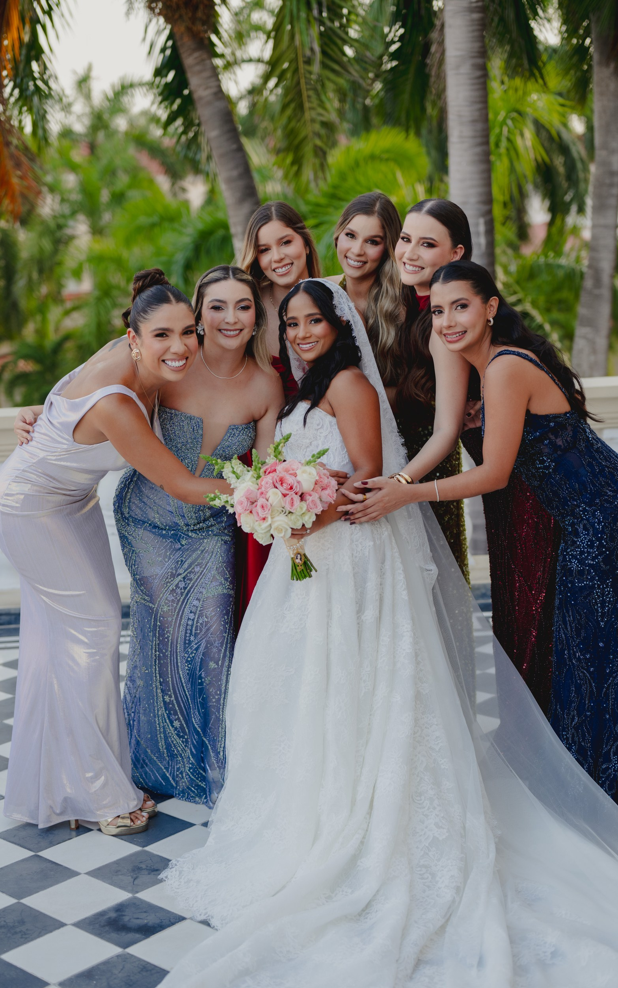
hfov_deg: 24.9
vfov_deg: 38.9
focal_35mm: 52
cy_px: 491
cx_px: 299
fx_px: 1401
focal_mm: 50
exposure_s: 1/320
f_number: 2.5
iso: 160
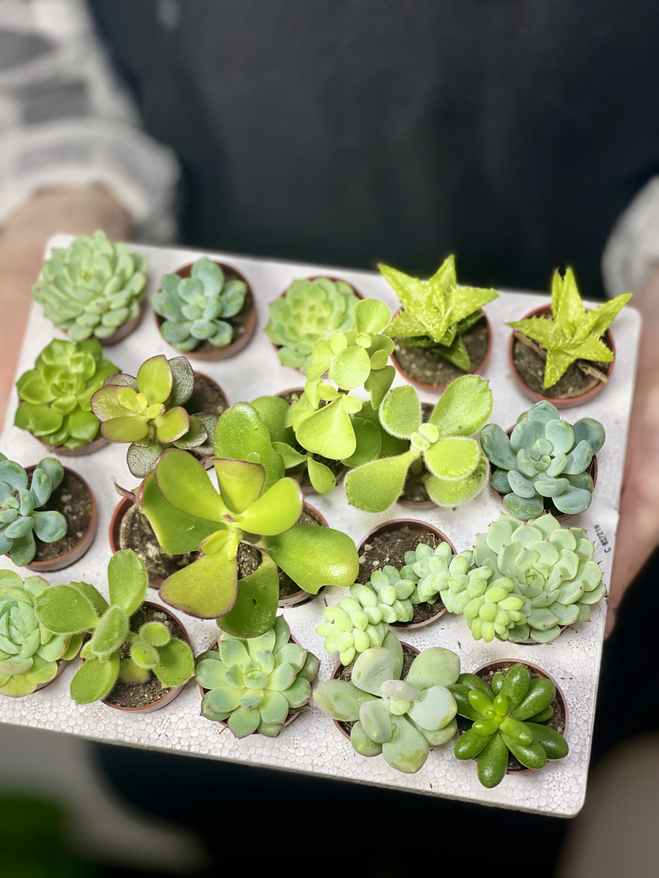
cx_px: 330
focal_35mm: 64
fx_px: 1625
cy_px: 439
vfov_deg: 30.3
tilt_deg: -43.1
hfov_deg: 22.9
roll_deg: +0.0
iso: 100
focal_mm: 7.5
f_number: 2.2
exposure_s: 1/100
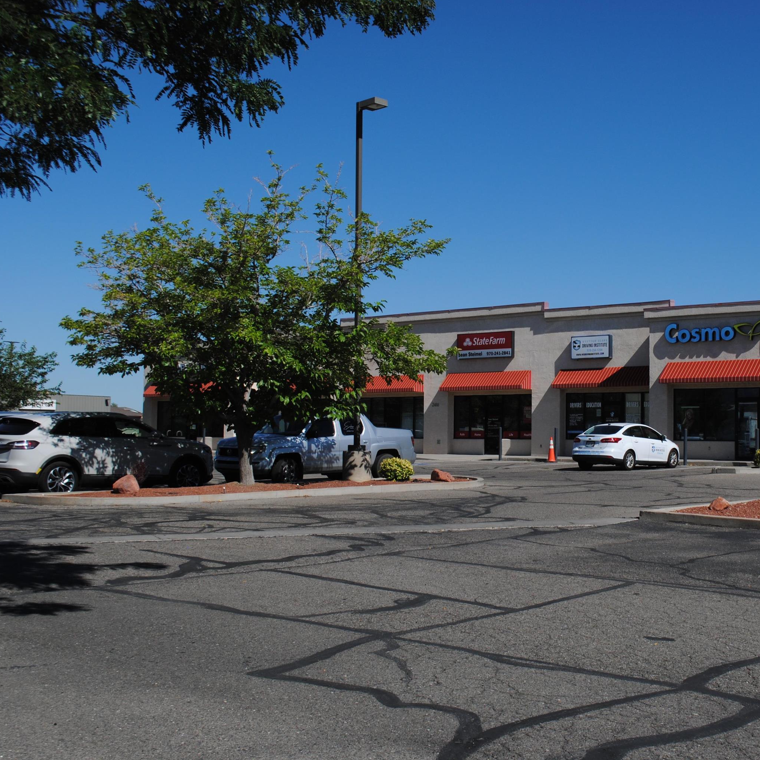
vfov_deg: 36.8
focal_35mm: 46
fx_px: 1143
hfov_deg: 36.2
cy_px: 379
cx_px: 543
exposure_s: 1/250
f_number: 8
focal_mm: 24
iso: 100
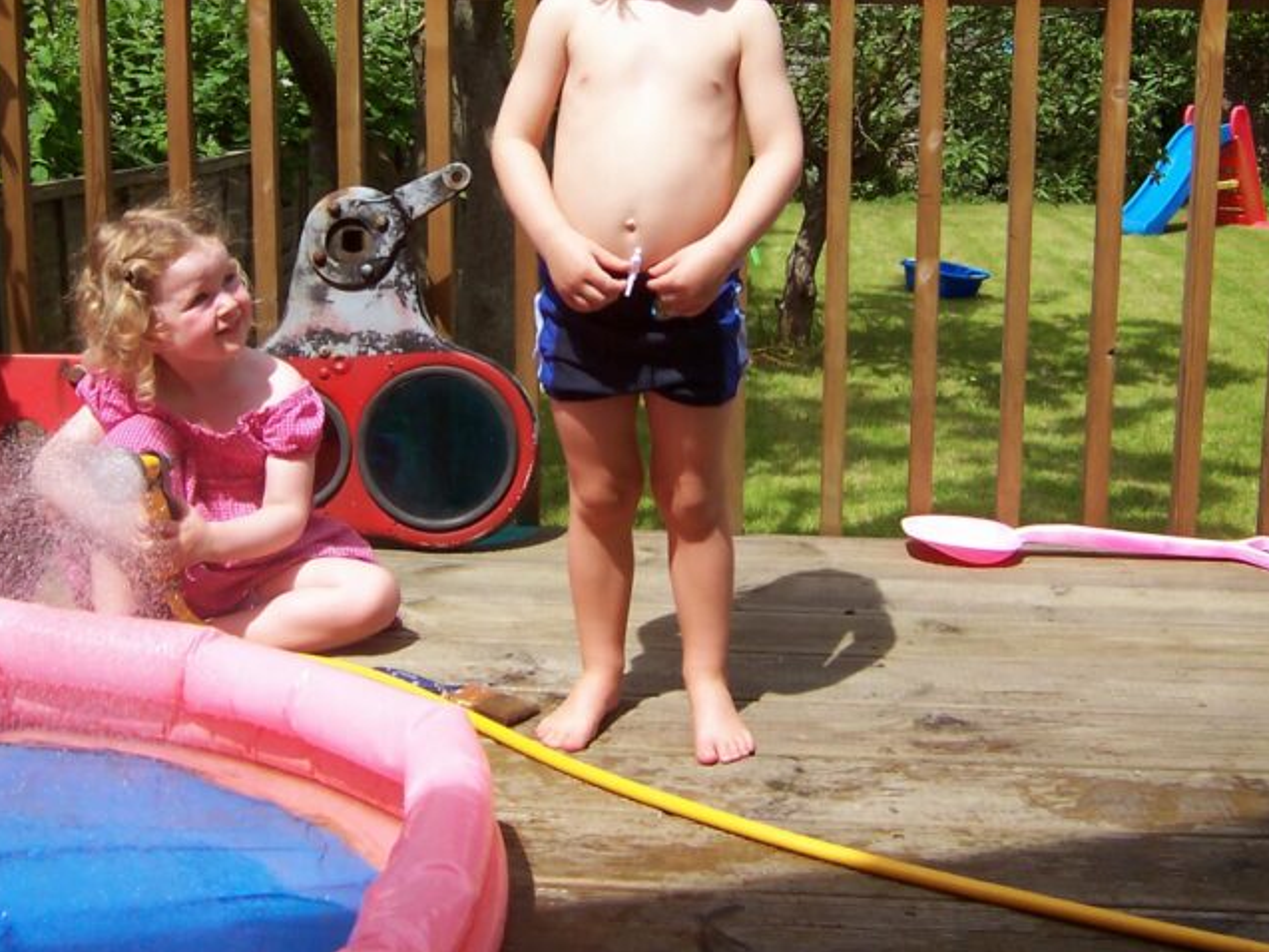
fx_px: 1797
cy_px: 288
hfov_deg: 38.9
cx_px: 628
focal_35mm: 49
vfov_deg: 29.4
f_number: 4
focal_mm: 5.6
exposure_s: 1/500
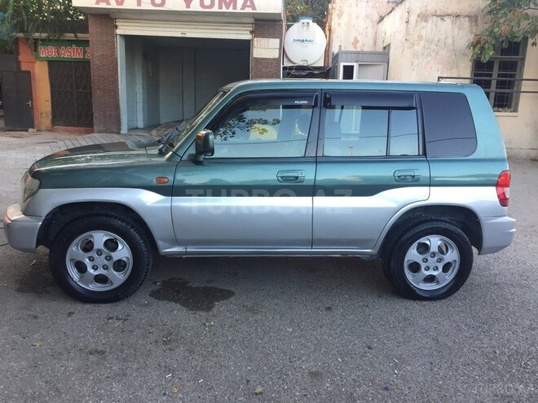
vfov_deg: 48.2
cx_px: 269
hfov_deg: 61.7
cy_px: 202
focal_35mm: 29
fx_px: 451
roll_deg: -3.2
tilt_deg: -11.5
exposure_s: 1/100
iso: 50
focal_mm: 4.15
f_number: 2.2
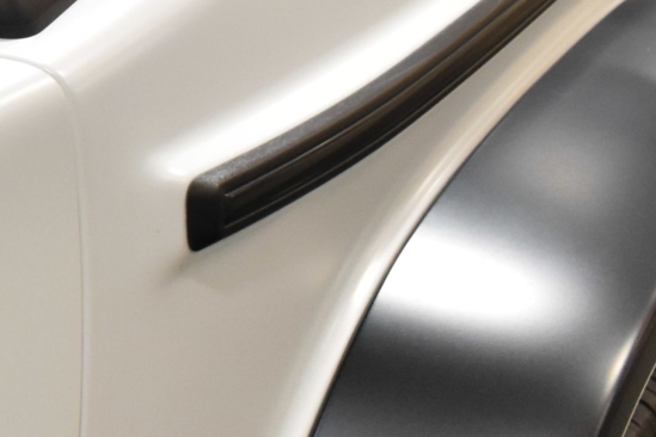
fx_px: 2806
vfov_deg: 8.9
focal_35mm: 154
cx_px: -854
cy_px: 311
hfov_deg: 11.4
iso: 1400
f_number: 8
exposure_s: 1/30
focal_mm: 22
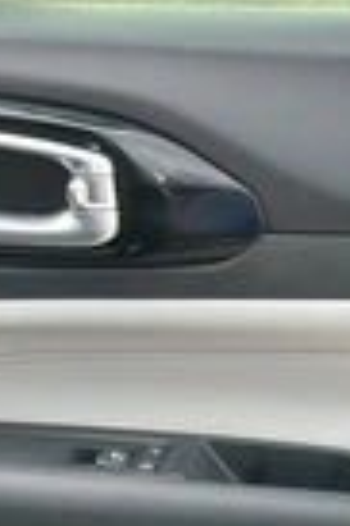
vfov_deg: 22.8
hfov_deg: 15.5
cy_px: 438
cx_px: 185
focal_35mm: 88
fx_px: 1286
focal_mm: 3
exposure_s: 1/60
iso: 100
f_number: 1.8
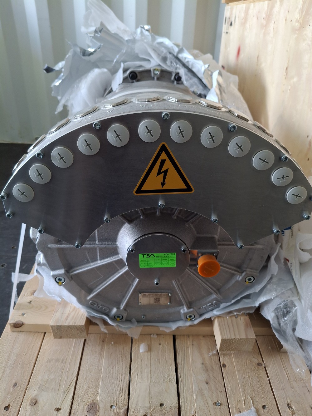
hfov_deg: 54.9
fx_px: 300
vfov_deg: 69.4
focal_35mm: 25
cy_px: 208
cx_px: 156
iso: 100
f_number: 1.8
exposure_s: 1/120
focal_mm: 4.69
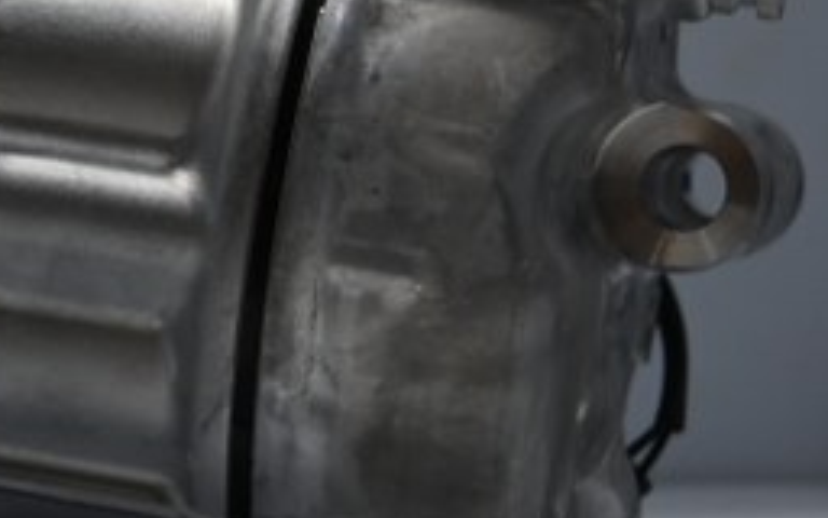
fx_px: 4039
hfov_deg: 11.6
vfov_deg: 7.3
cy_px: 97
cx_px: -6
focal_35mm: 179
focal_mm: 50
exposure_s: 1/80
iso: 900
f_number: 6.3
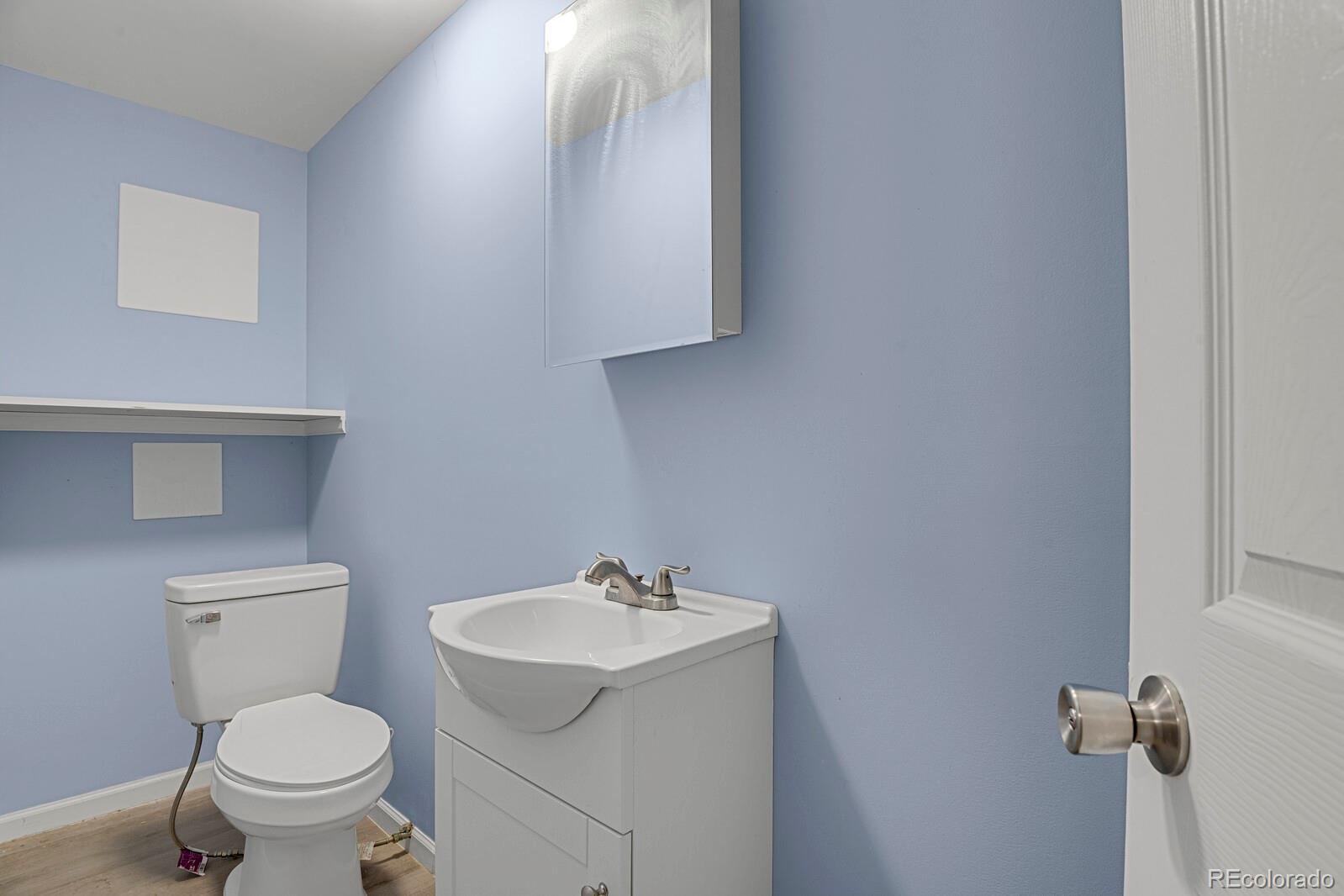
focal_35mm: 17
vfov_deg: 70.4
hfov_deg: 93.3
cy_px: 448
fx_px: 635
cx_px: 672
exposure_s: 4
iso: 250
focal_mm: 17
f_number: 8
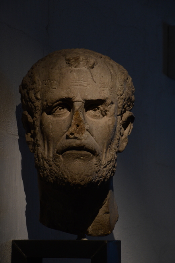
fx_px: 857
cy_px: 132
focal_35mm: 117
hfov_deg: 11.7
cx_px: 88
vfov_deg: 17.5
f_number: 5.3
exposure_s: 1/25
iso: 1250
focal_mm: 78
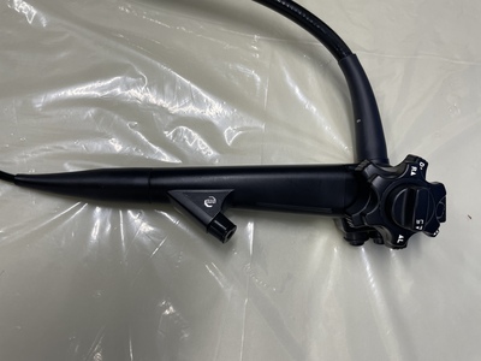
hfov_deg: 67.3
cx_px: 240
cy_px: 180
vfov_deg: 53.1
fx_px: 361
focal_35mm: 26
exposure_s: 1/100
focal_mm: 4.2
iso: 64
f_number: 1.6
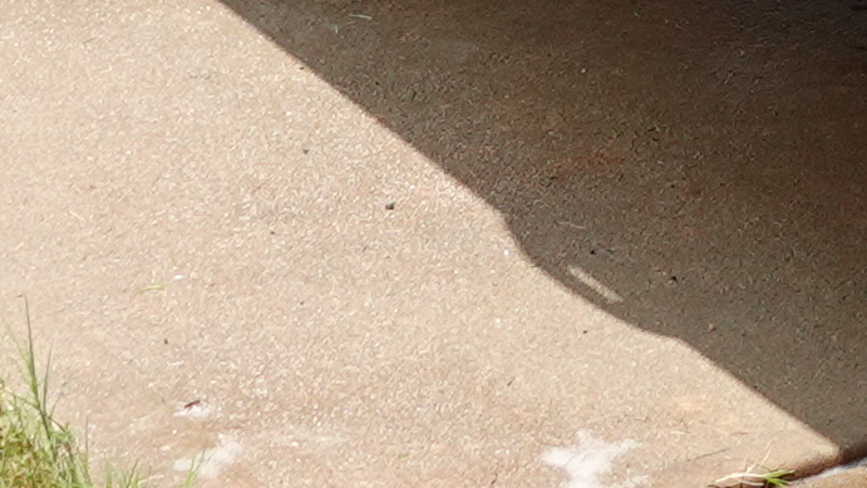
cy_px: -992
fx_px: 4576
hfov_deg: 10.3
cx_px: 1444
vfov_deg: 5.7
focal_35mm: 199
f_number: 5.6
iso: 125
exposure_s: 1/320
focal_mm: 9.4
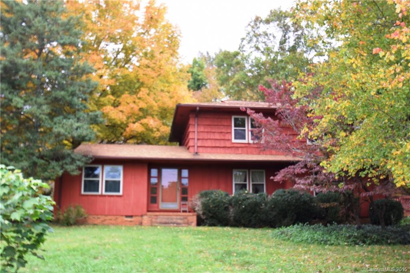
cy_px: 136
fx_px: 410
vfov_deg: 36.9
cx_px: 205
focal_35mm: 36
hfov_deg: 53.1
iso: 360
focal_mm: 24
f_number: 5.6
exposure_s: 1/125
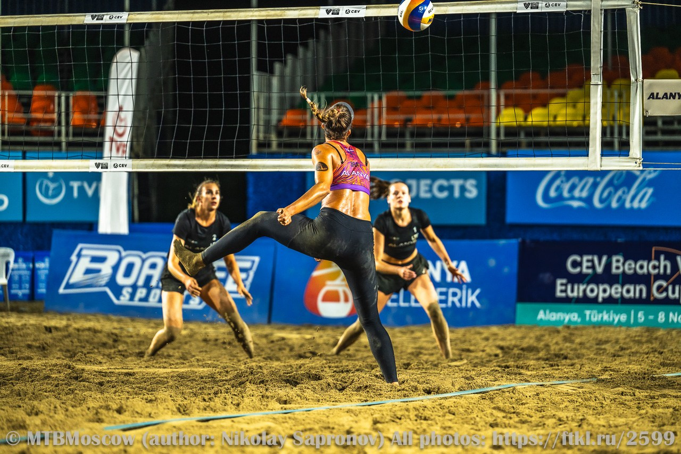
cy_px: 227
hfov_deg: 15.2
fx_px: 2553
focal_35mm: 135
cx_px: 340
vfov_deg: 10.2
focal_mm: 135
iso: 1000
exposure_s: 1/1000
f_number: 3.2
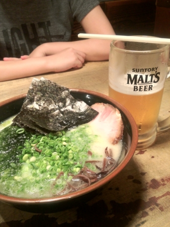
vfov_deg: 52.6
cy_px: 114
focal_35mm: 35
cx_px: 85
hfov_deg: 40.7
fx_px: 229
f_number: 2.4
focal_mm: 4.28
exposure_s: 1/20
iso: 125
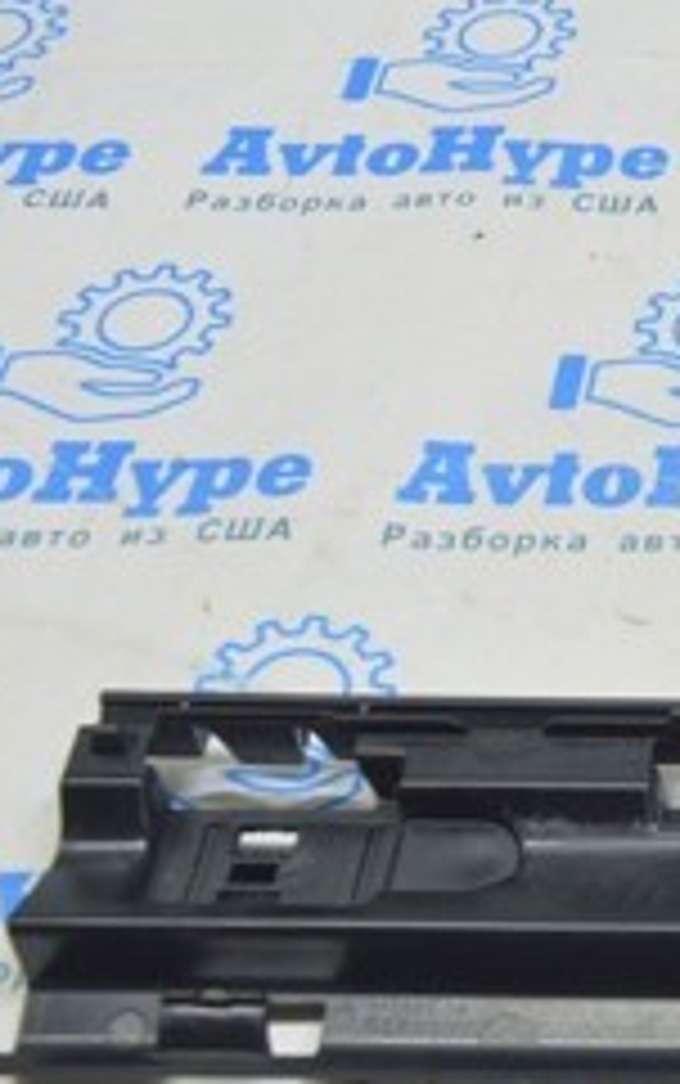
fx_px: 2397
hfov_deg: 14.2
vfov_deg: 25.4
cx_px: 1234
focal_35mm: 81
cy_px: 704
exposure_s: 1/20
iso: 400
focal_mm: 20
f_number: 5.6
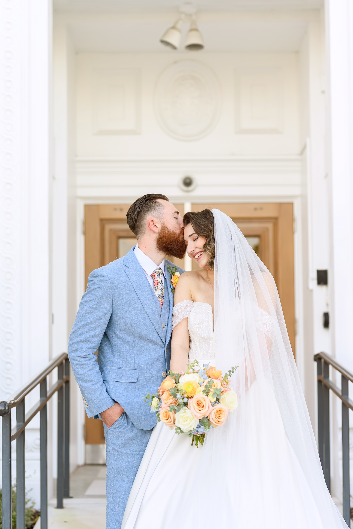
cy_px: 264
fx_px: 1250
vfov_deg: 23.9
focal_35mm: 85
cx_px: 176
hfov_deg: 16.1
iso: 200
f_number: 2.8
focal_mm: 85
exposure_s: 1/640
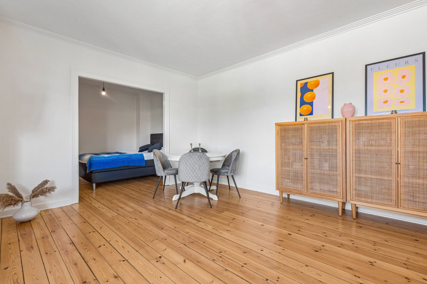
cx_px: 214
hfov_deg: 100.4
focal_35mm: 15
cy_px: 142
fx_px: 178
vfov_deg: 77.3
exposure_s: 1/10
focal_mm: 15
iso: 200
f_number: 9
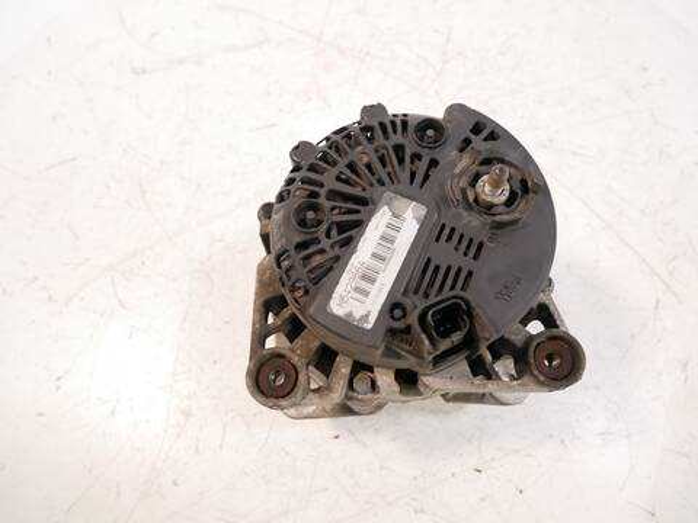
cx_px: 349
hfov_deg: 71.6
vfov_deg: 56.8
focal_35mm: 24
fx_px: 484
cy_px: 262
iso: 800
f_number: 3.5
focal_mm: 12
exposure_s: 1/60
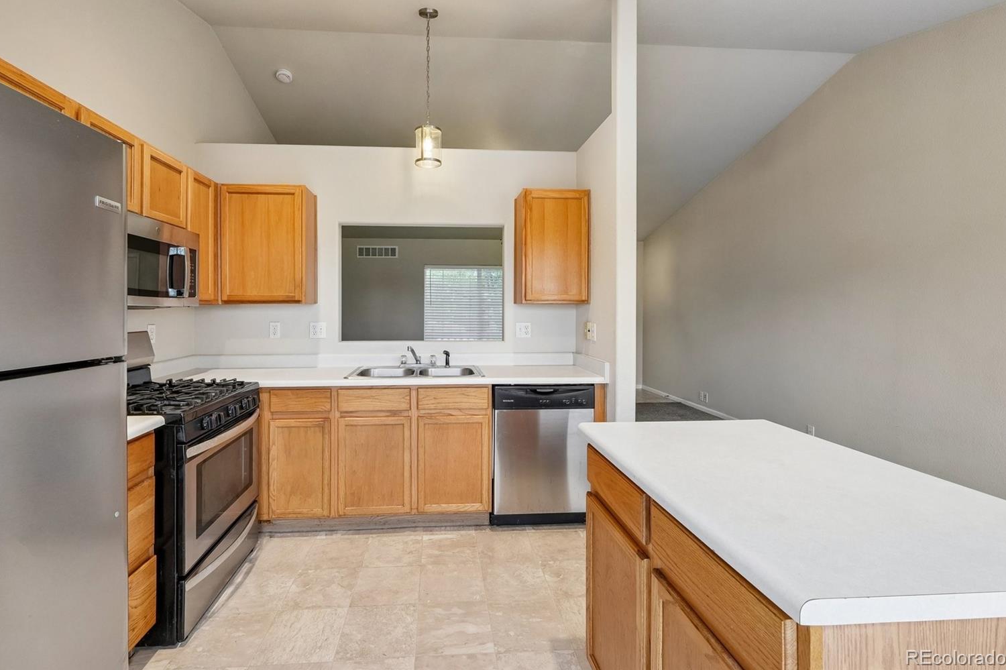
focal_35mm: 16
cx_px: 478
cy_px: 314
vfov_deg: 73.6
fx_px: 447
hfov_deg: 96.7
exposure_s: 1/15
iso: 320
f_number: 9
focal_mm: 10
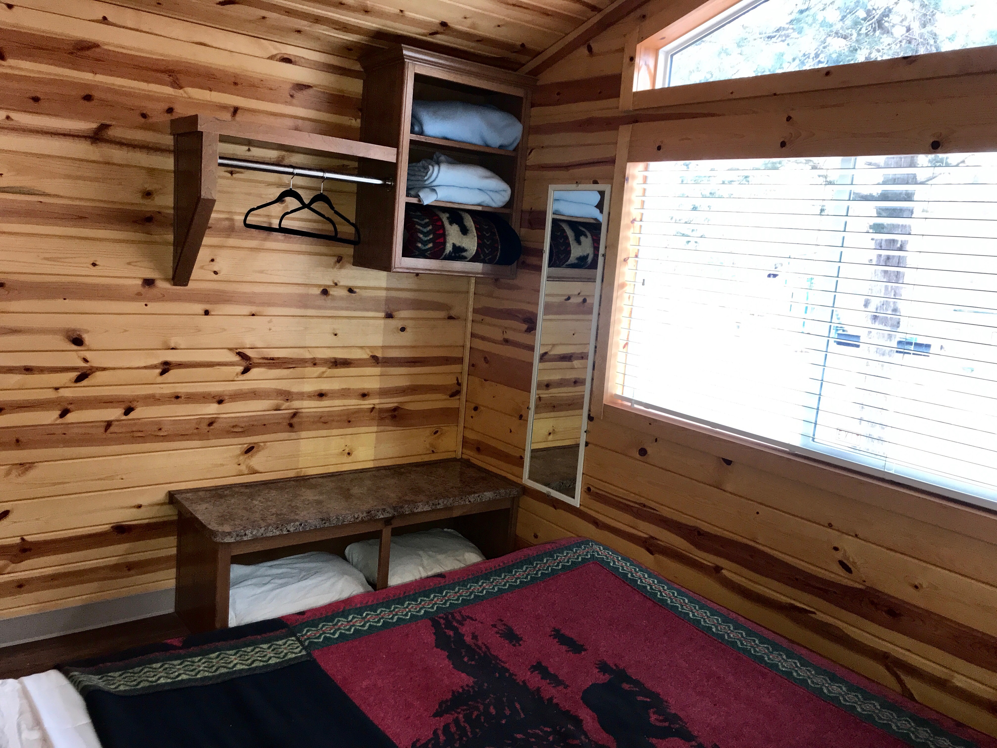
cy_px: 374
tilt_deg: -10.0
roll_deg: -4.5
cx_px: 498
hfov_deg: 63.4
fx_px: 806
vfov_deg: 49.7
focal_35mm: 28
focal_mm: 3.99
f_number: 1.8
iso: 64
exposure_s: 1/30
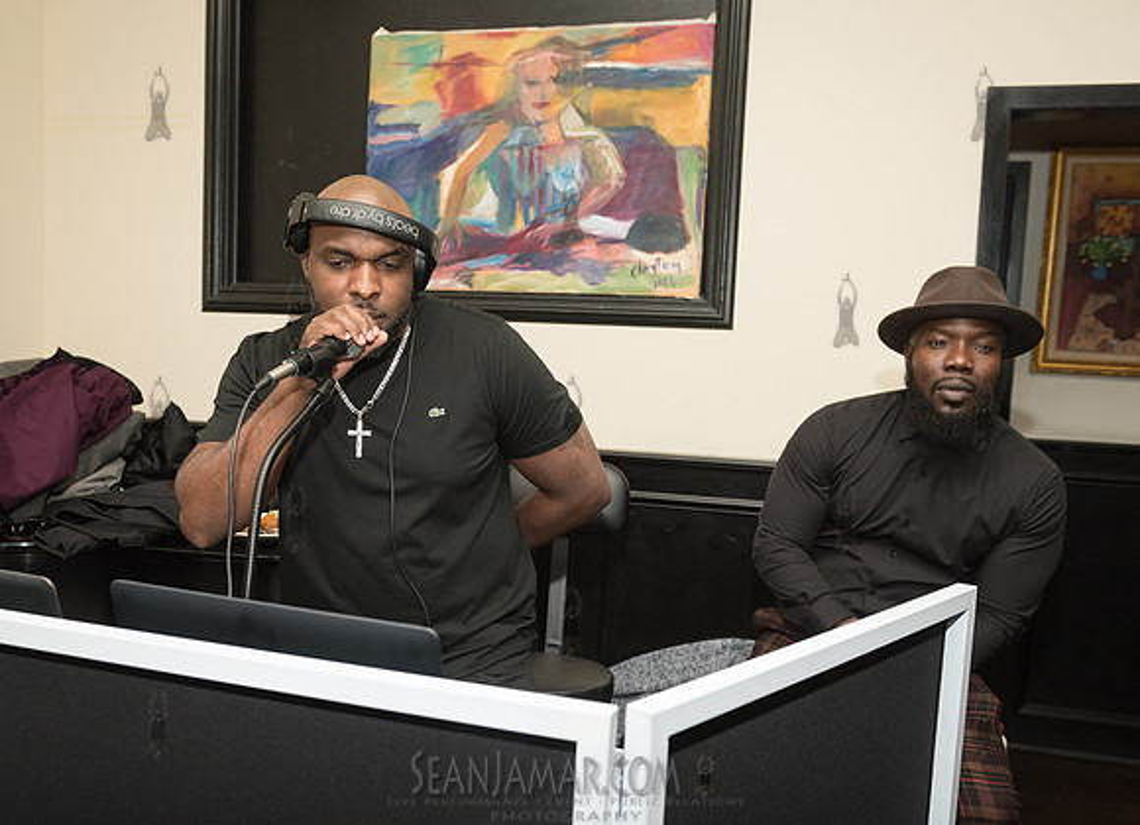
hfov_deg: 50.9
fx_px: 1191
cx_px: 464
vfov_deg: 38.2
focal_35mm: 37
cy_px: 439
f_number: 4.5
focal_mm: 31
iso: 2000
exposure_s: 1/250
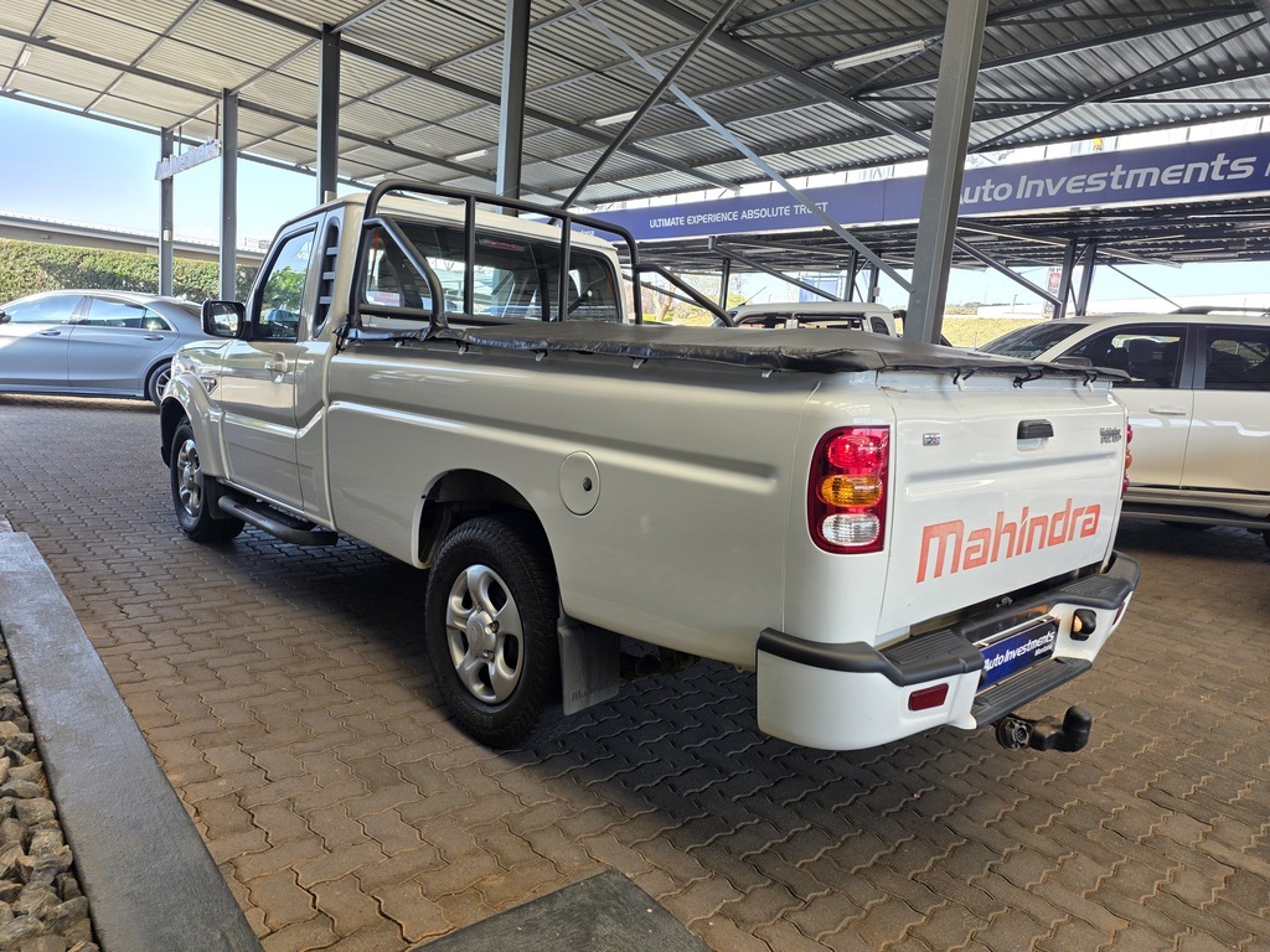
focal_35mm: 23
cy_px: 476
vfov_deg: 58.9
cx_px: 635
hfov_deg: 73.9
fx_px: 844
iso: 40
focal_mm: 6.25
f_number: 1.7
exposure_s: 1/180
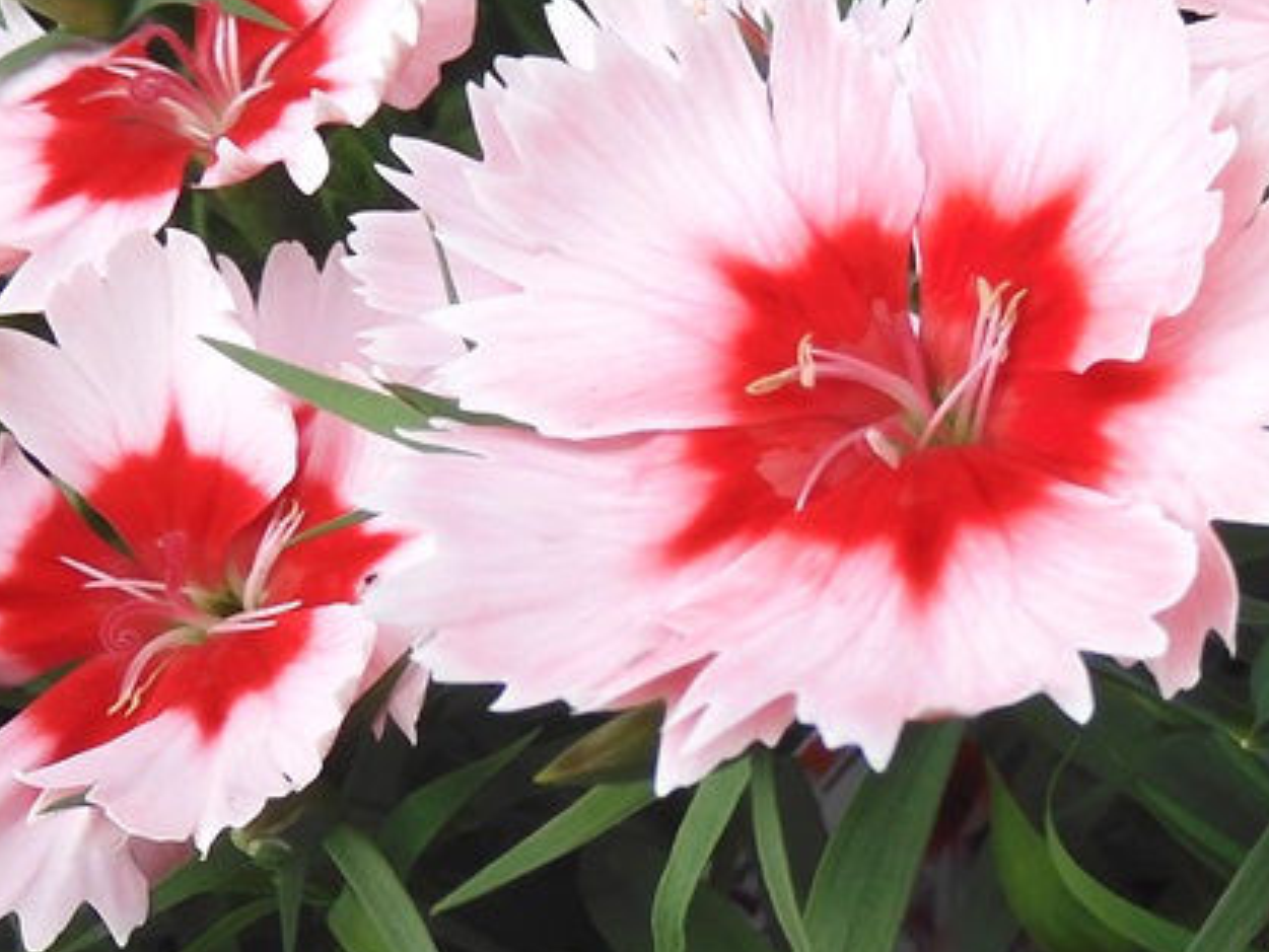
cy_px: 365
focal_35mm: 31
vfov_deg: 45.1
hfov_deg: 58.1
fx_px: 1137
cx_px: 540
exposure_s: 1/500
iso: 100
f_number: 3.4
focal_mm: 4.3
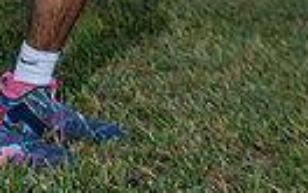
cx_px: -30
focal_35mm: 156
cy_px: -253
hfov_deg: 13.1
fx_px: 1312
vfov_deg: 7.9
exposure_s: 1/250
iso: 200
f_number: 3.2
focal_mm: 45
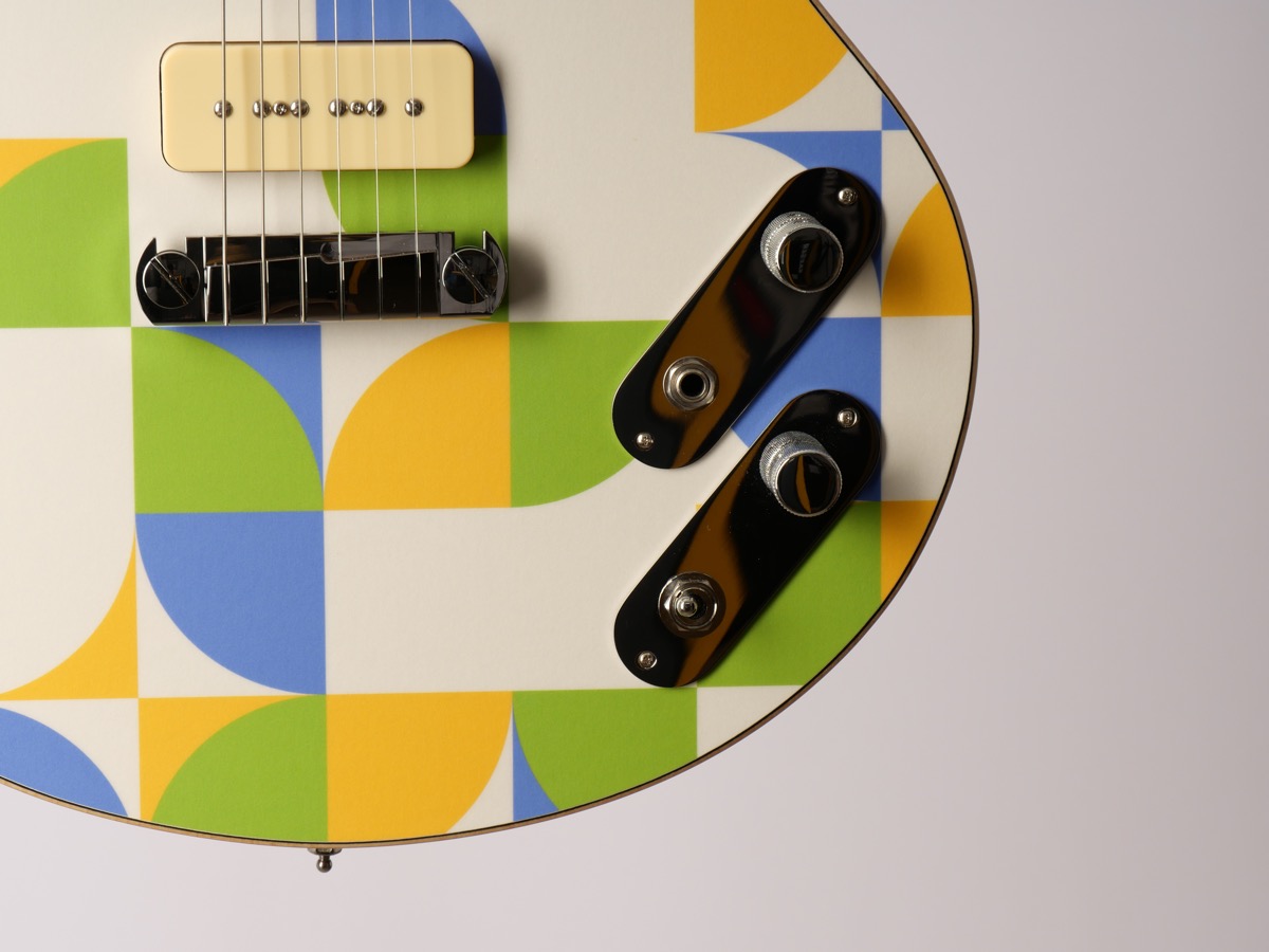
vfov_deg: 10.7
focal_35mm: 138
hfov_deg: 14.3
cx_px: 634
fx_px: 5059
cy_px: 476
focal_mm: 69
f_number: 7.1
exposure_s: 1/160
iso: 200
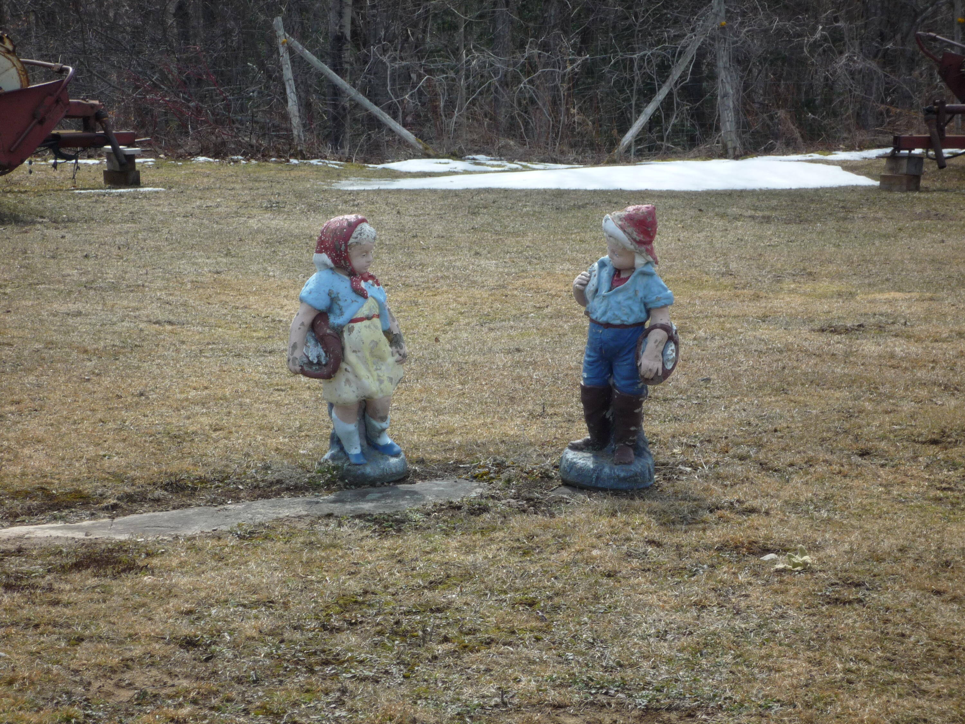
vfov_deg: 13.7
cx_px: 482
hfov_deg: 18.2
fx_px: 3011
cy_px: 362
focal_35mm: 108
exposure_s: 1/320
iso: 100
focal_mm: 18.9
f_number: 5.7
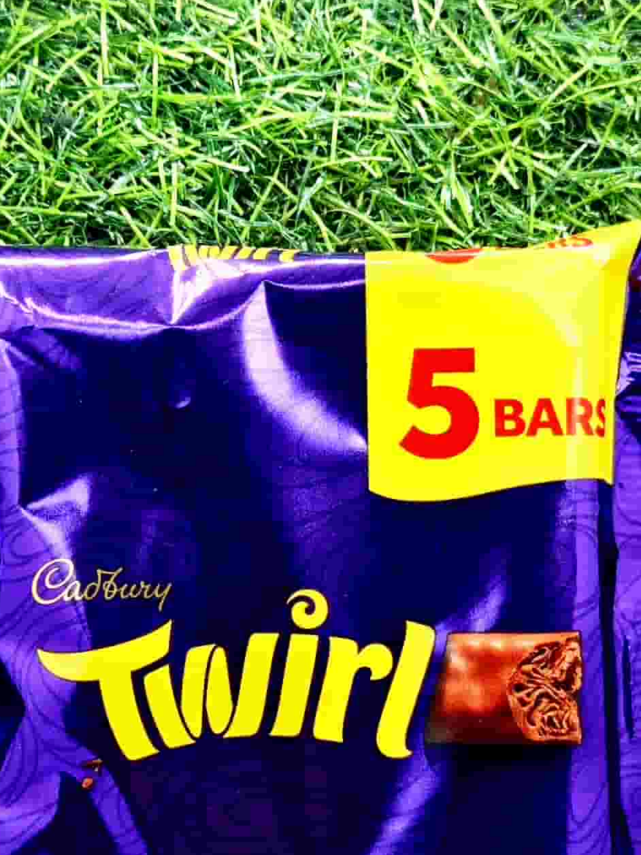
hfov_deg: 39.5
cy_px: 656
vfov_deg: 49.0
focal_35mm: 36
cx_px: 262
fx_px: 889
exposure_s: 1/182
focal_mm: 5.4
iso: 80
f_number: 1.8
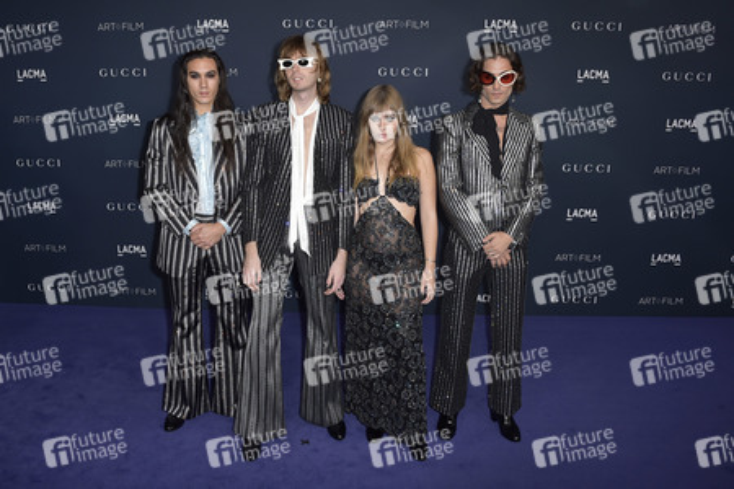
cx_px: 367
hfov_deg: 65.5
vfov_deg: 46.4
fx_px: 571
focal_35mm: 28
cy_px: 244
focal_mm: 28
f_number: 6.3
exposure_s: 1/250
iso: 640
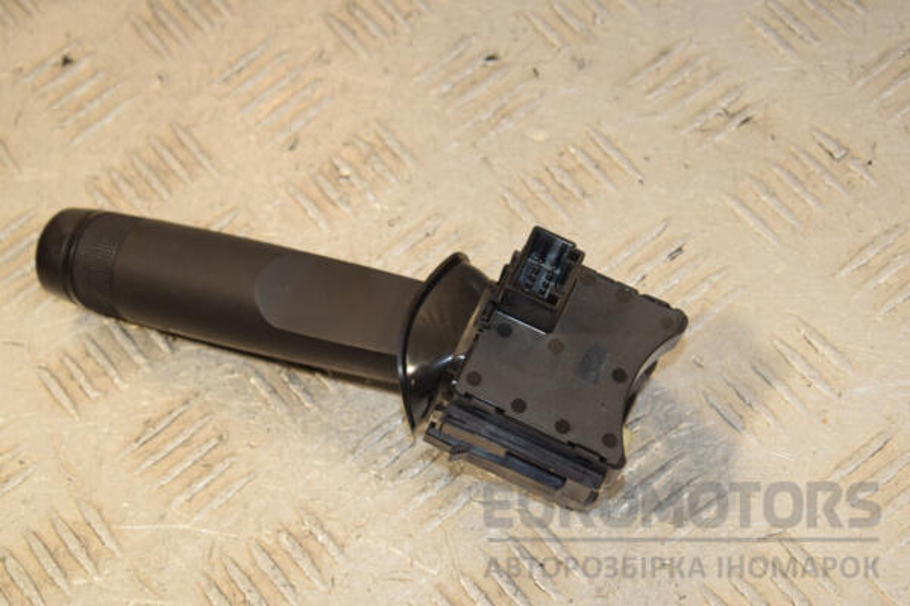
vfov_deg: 14.7
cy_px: 303
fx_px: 2351
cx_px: 455
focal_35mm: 93
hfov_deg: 21.9
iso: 800
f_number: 8
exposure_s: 1/200
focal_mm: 62
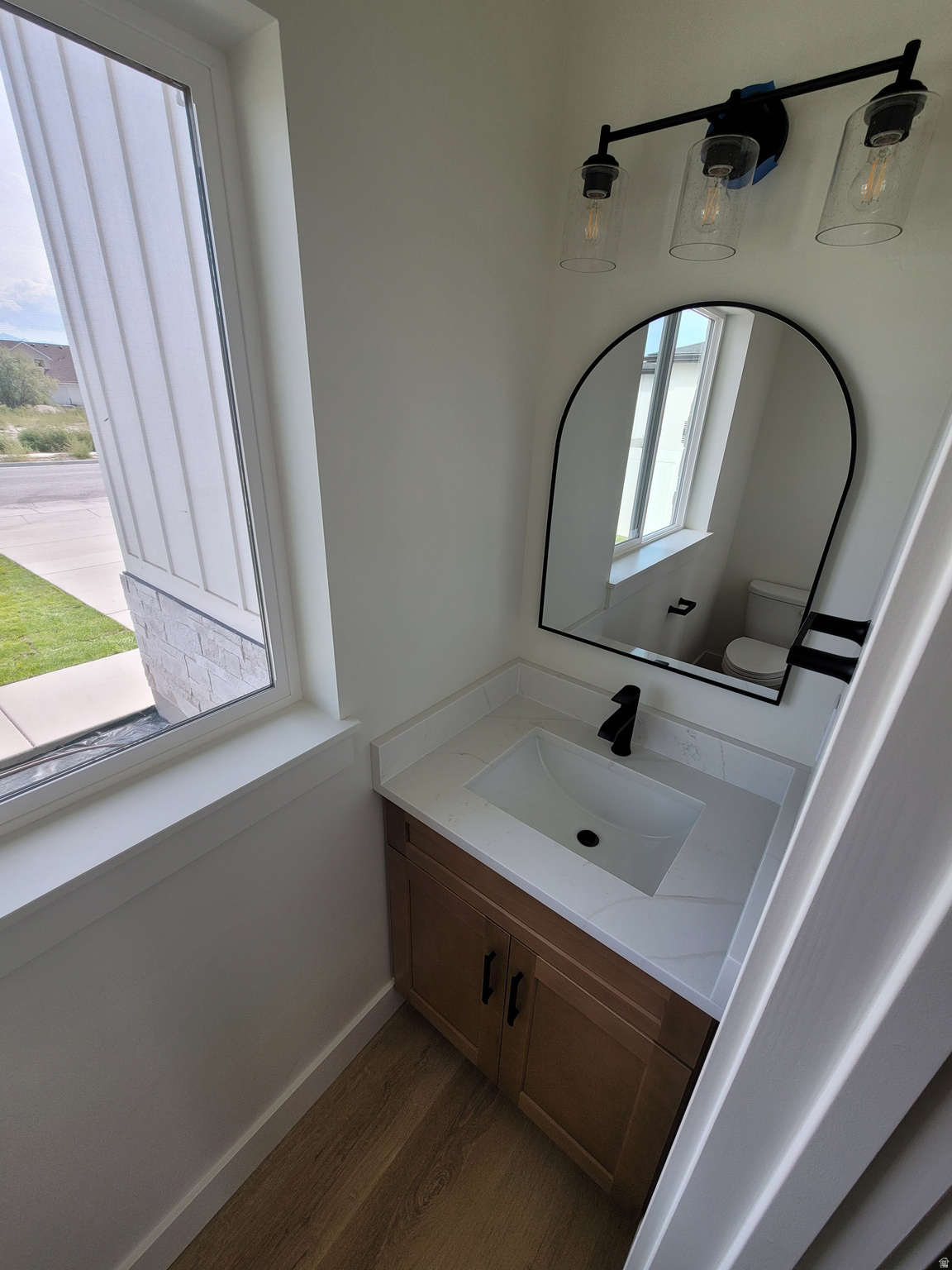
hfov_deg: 89.9
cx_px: 476
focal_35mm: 13
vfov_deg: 106.2
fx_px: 477
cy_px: 635
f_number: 2.2
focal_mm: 2.2
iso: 64
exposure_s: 1/259
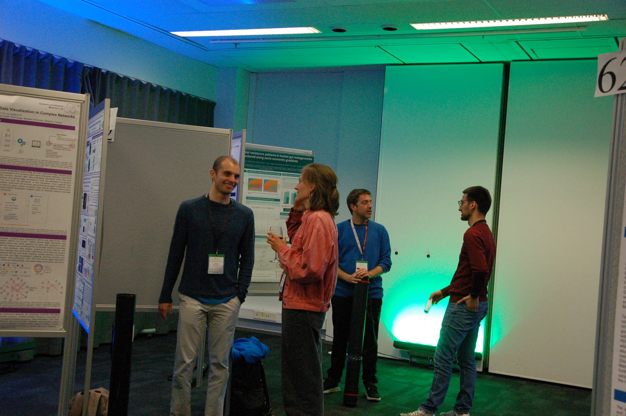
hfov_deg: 42.4
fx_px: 808
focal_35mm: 46
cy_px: 208
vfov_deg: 28.9
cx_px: 313
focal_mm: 31
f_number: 5.6
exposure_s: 1/125
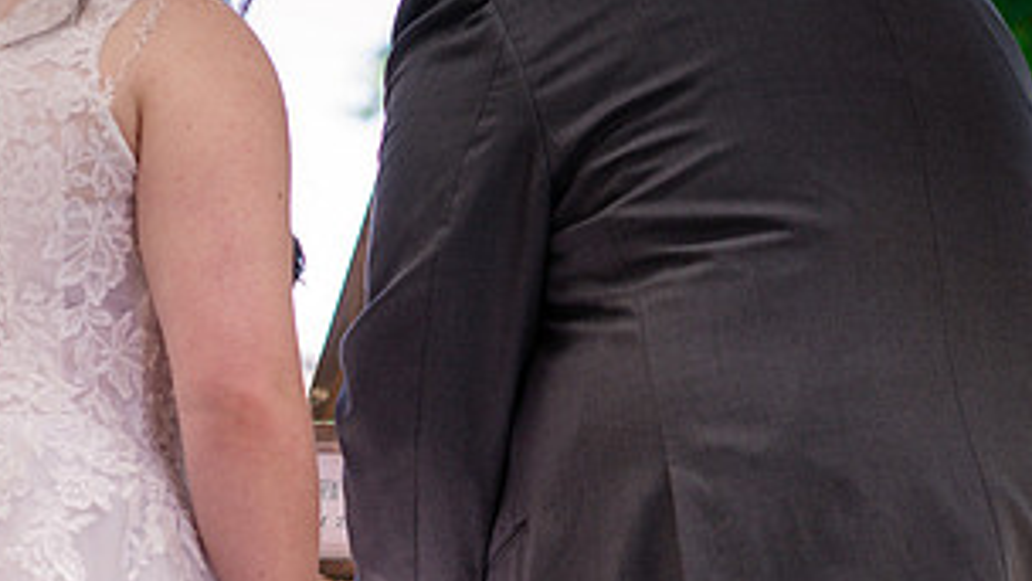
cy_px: 647
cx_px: 312
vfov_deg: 6.7
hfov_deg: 12.0
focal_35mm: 179
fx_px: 4898
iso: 400
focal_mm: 85
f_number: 3.5
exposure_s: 1/800
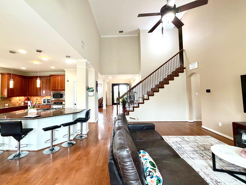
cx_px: 115
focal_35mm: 15
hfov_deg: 98.0
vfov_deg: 81.7
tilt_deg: +2.4
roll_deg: +1.5
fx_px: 107
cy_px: 88
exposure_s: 1/120
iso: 250
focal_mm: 2.22
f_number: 2.2
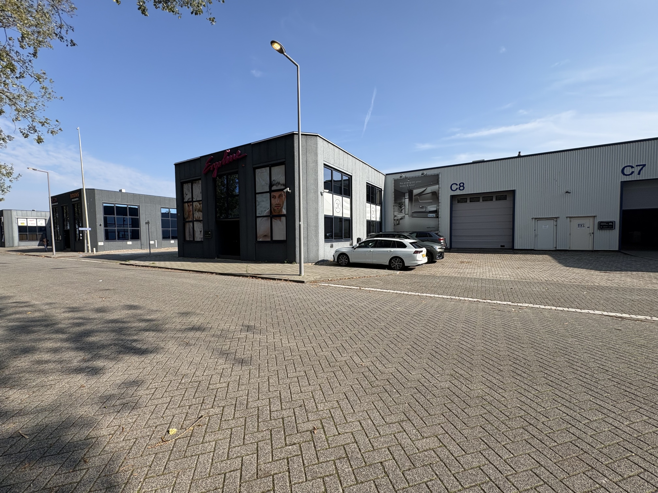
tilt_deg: -1.8
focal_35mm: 14
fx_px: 266
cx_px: 329
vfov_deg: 85.7
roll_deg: +1.5
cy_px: 246
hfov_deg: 102.1
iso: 50
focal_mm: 2.22
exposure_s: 1/1217
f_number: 2.2
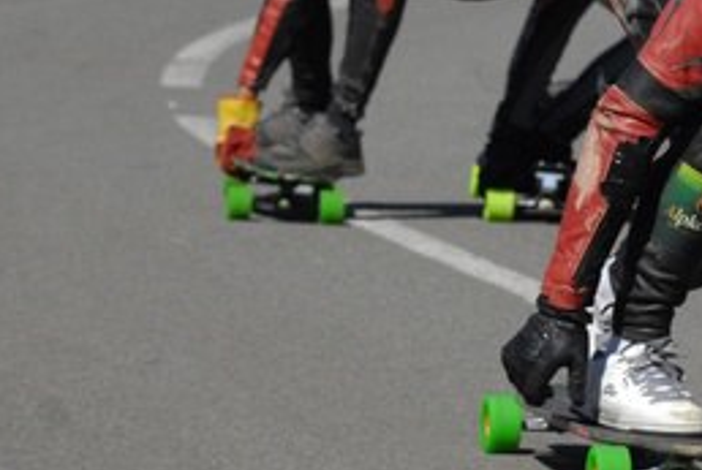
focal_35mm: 382
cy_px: 111
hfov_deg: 5.4
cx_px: 694
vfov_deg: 3.6
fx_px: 7462
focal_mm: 100
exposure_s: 1/1250
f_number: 7.1
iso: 320
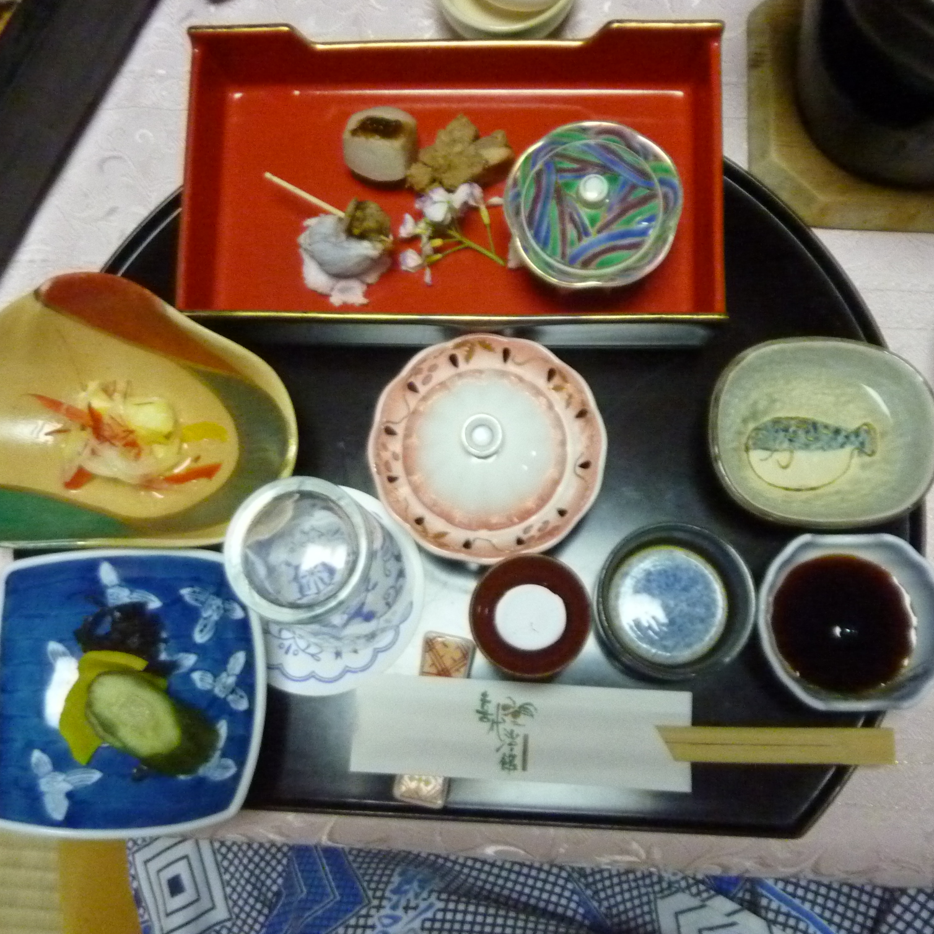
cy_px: 471
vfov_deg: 54.0
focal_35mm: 30
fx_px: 916
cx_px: 459
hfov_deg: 54.0
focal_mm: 4.1
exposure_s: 1/60
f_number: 3.3
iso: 800
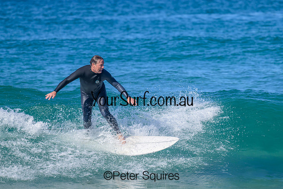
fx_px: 6055
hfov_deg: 2.7
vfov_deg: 1.8
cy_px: 100
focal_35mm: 770
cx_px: 160
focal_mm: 560
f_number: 8
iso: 560
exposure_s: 1/1600
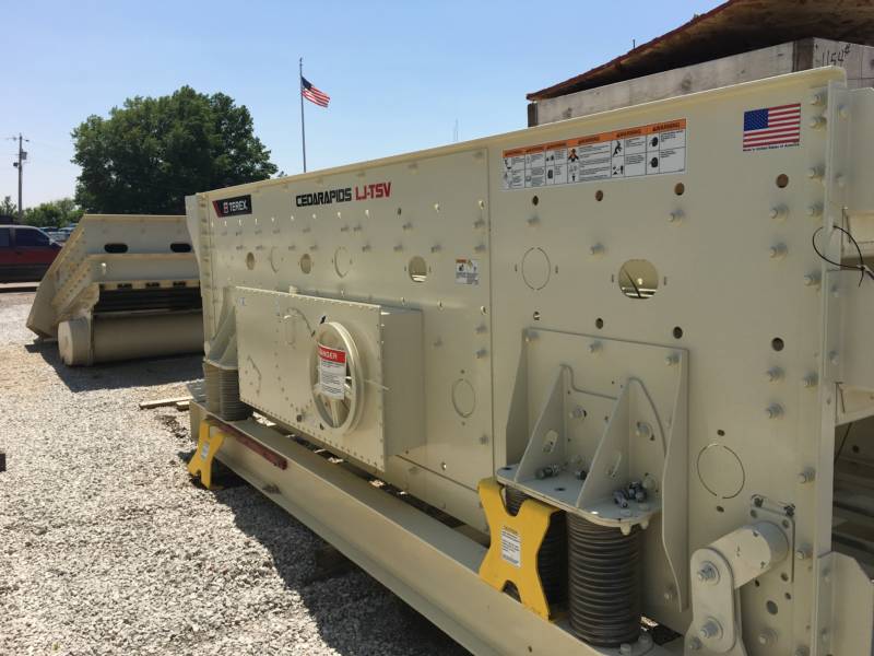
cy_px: 328
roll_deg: -0.7
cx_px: 437
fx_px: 732
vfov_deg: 48.2
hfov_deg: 61.7
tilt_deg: -5.7
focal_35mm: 29
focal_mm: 4.15
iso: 25
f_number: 2.2
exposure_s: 1/2198
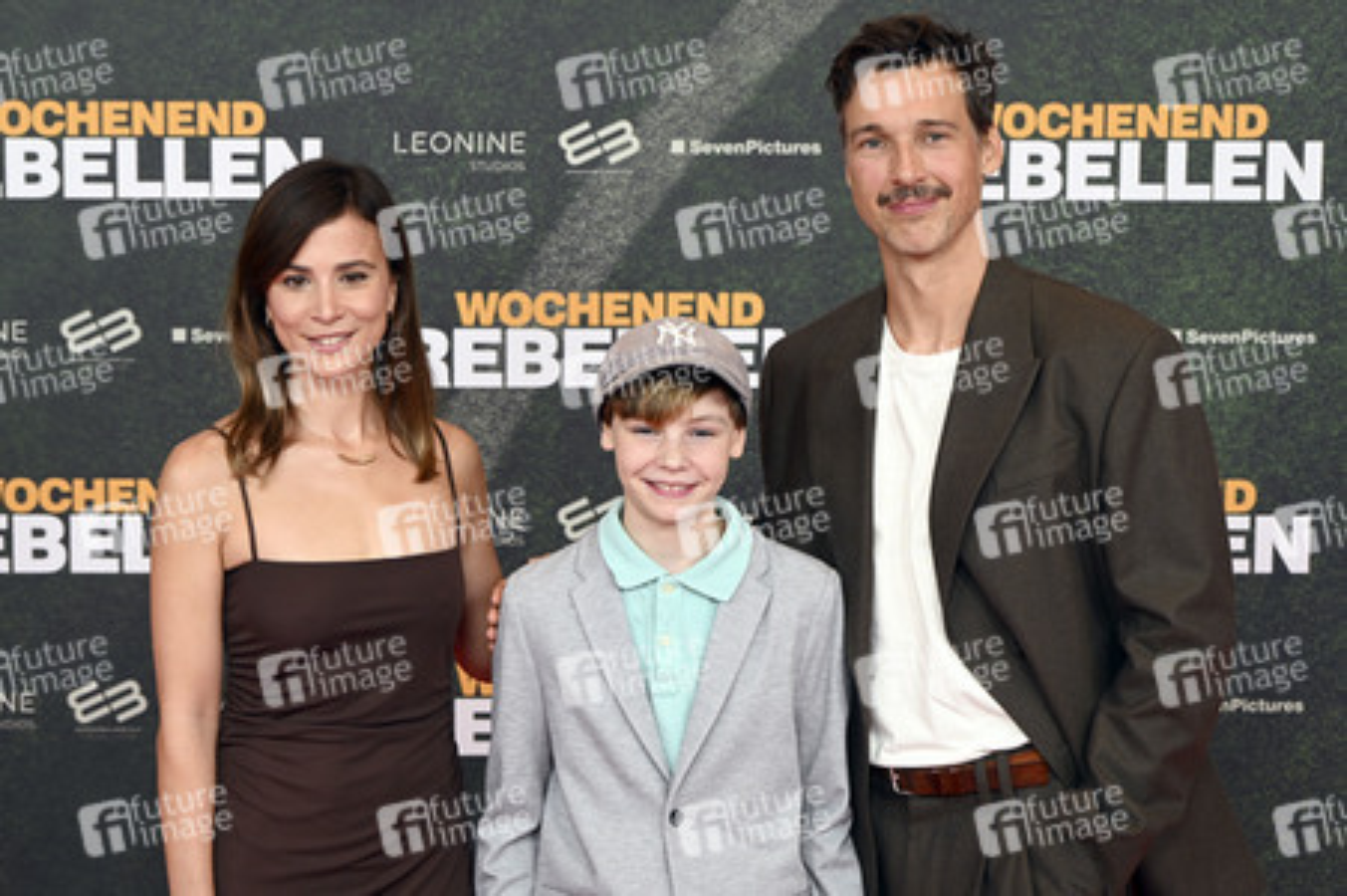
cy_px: 448
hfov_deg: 34.0
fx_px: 2206
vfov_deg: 23.0
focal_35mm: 59
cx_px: 674
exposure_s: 1/200
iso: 1250
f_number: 8
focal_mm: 59
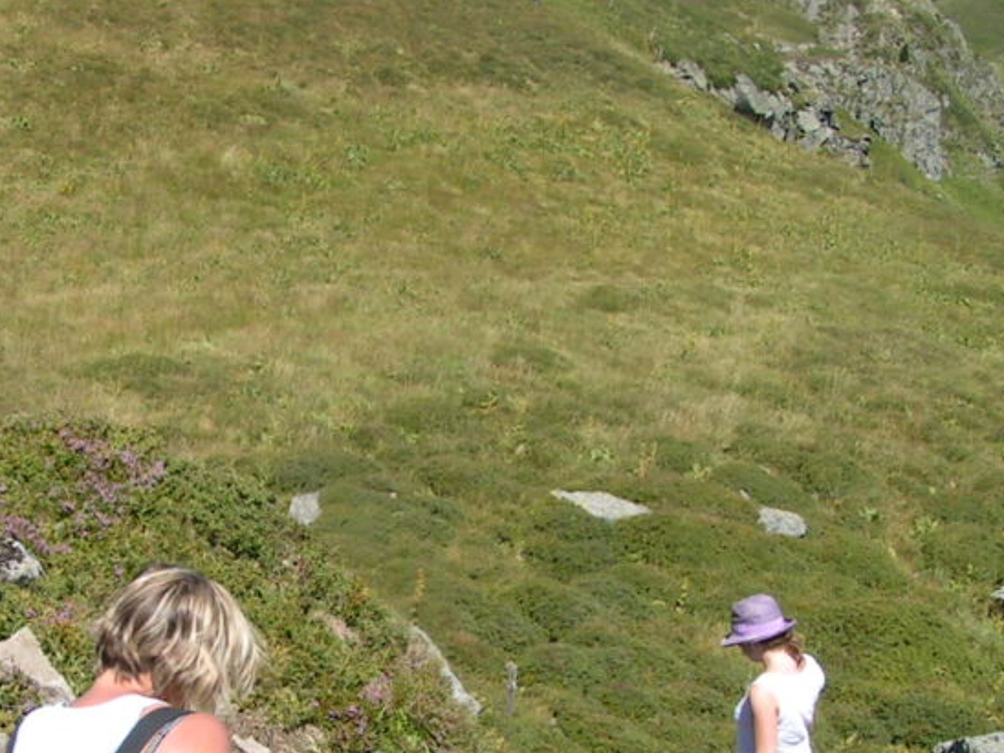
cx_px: 343
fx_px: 2059
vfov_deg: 20.4
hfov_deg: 27.3
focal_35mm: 71
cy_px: 628
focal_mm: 5.8
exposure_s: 1/250
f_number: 5.6
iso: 50
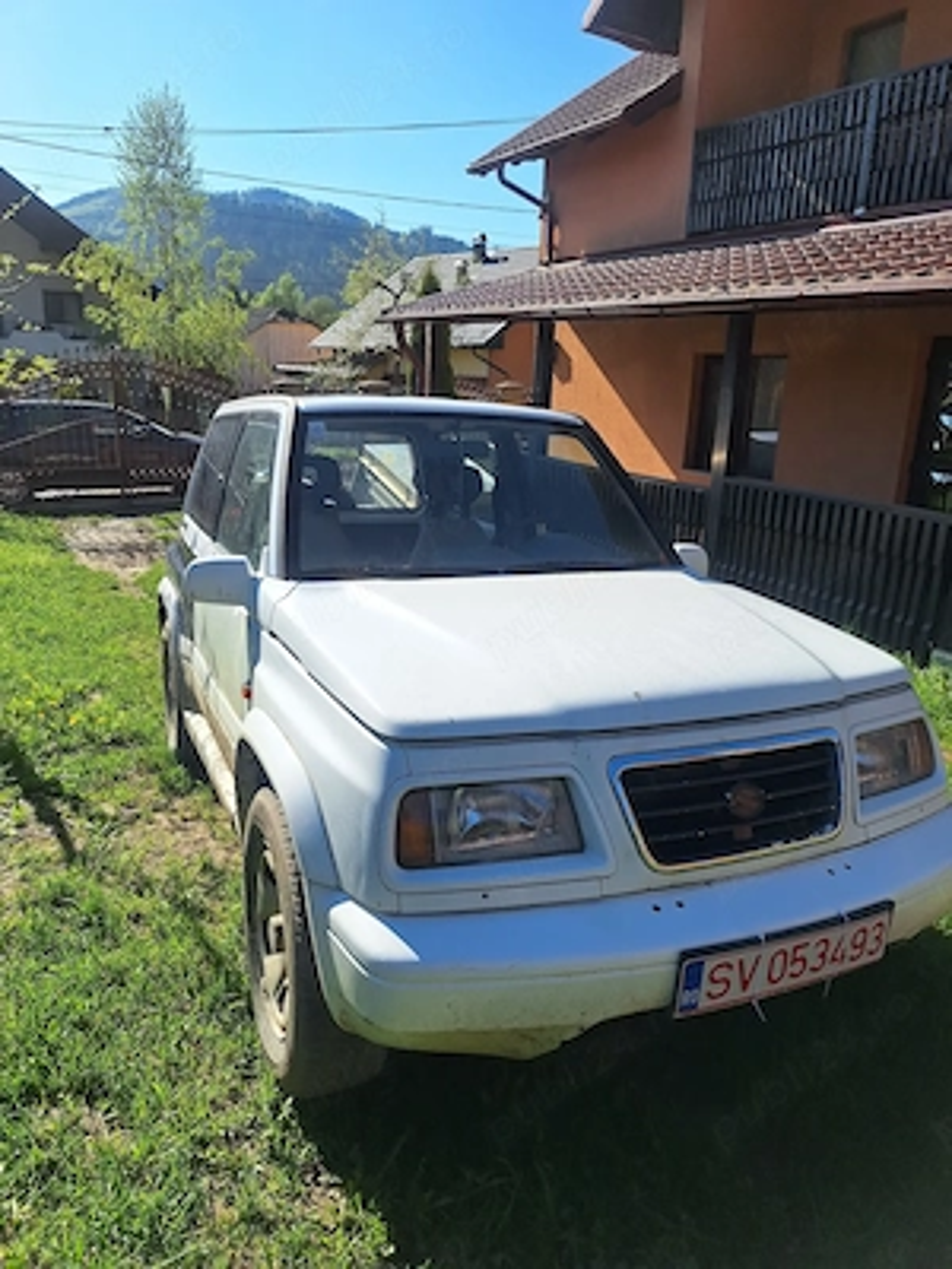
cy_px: 634
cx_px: 476
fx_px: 843
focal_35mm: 23
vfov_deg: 73.9
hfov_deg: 58.9
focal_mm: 5.54
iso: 40
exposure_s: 1/3115
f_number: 1.8
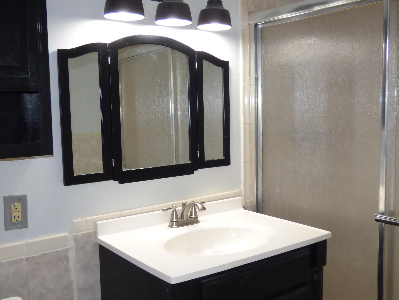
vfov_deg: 38.7
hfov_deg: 50.1
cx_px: 200
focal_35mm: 37
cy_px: 150
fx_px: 426
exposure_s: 1/60
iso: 500
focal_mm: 6.47
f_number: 3.5
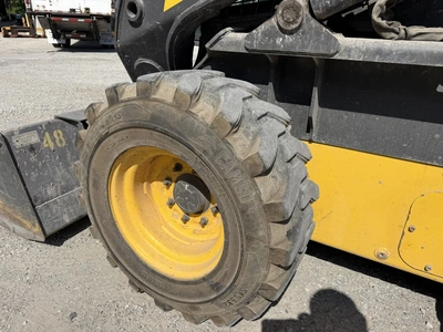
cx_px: 222
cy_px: 166
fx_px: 307
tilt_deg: -23.2
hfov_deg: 71.6
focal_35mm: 24
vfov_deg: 56.8
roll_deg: -1.3
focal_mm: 6.76
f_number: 1.78
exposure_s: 1/6711
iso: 80
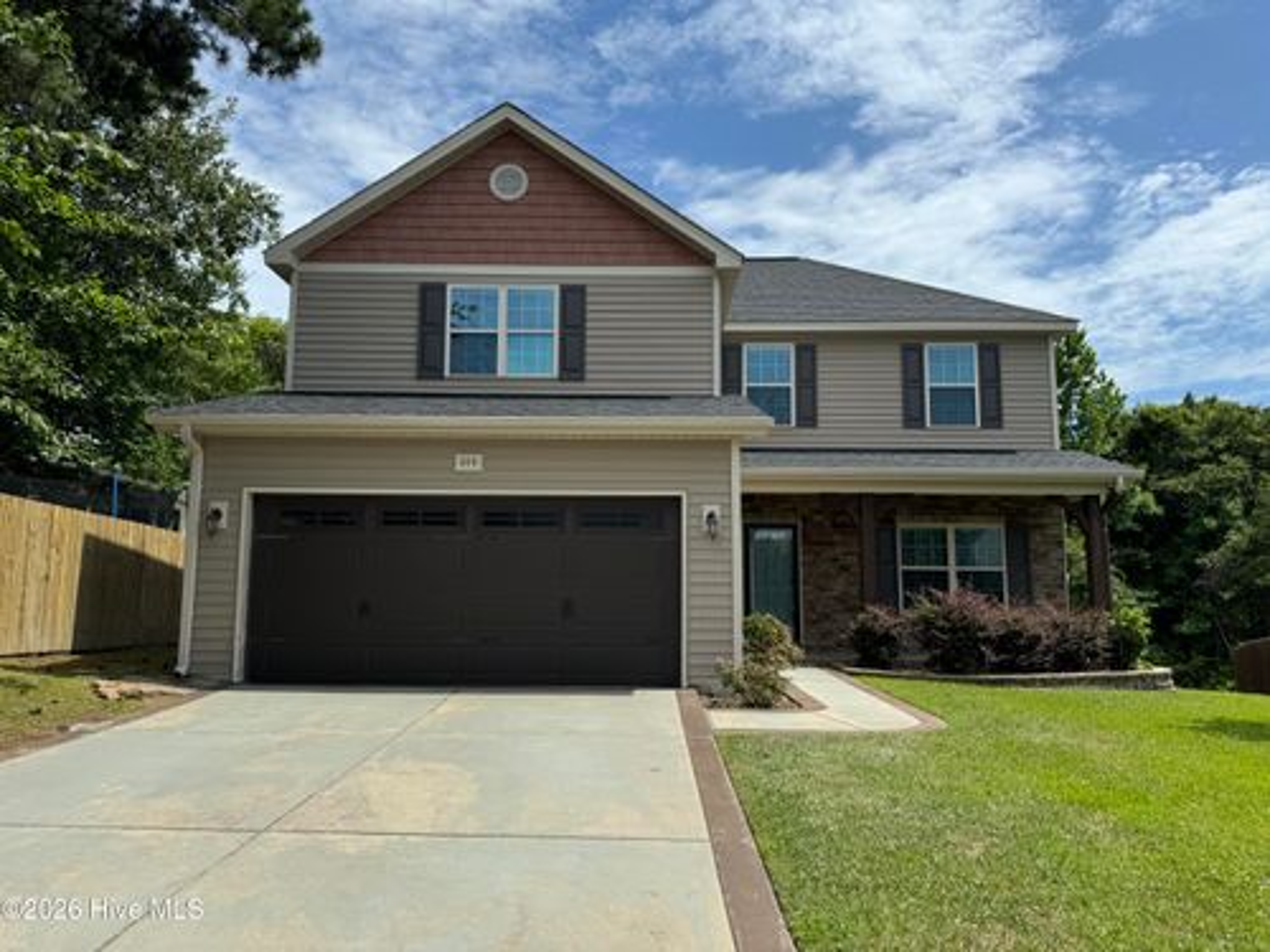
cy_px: 476
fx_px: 881
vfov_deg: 56.8
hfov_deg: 71.6
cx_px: 635
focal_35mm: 24
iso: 80
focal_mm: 6.76
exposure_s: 1/5814
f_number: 1.78
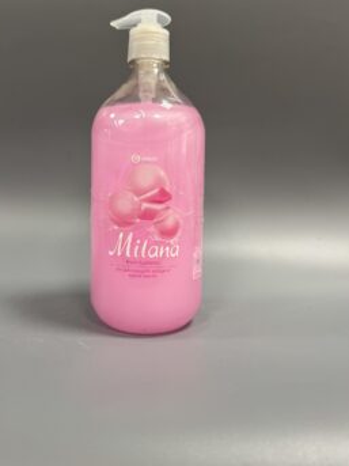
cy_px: 205
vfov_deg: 63.3
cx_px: 149
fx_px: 377
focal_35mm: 28
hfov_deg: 49.6
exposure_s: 1/50
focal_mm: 6.76
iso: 125
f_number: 1.78
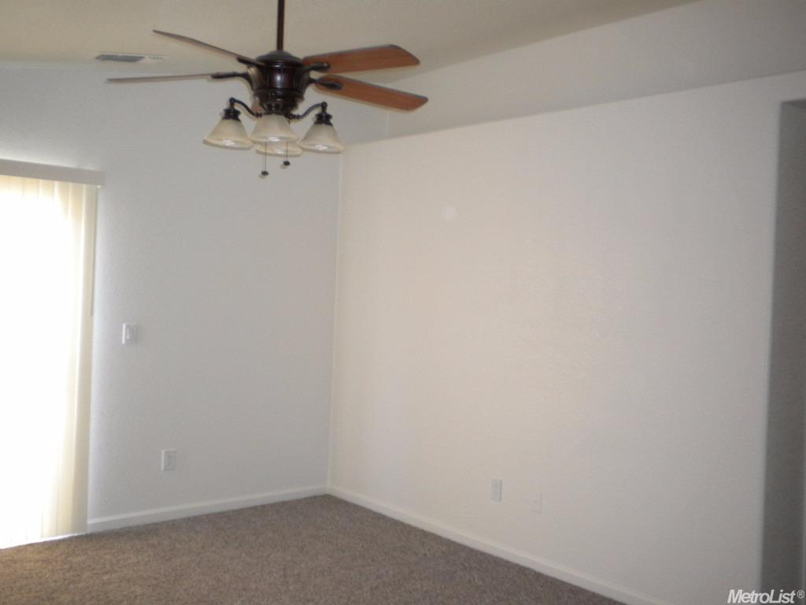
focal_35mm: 35
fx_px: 815
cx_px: 403
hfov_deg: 52.6
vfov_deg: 40.7
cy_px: 302
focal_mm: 6.3
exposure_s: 1/30
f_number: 3.1
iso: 200
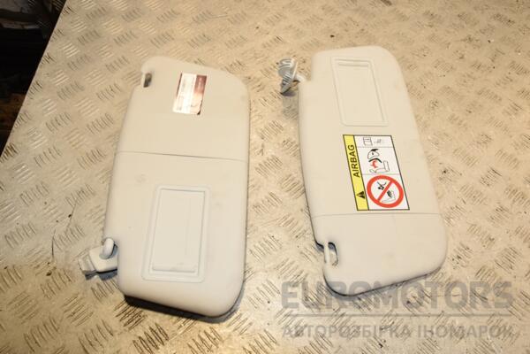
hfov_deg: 57.2
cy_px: 177
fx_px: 486
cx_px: 265
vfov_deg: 40.0
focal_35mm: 33
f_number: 9
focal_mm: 22
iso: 800
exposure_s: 1/200
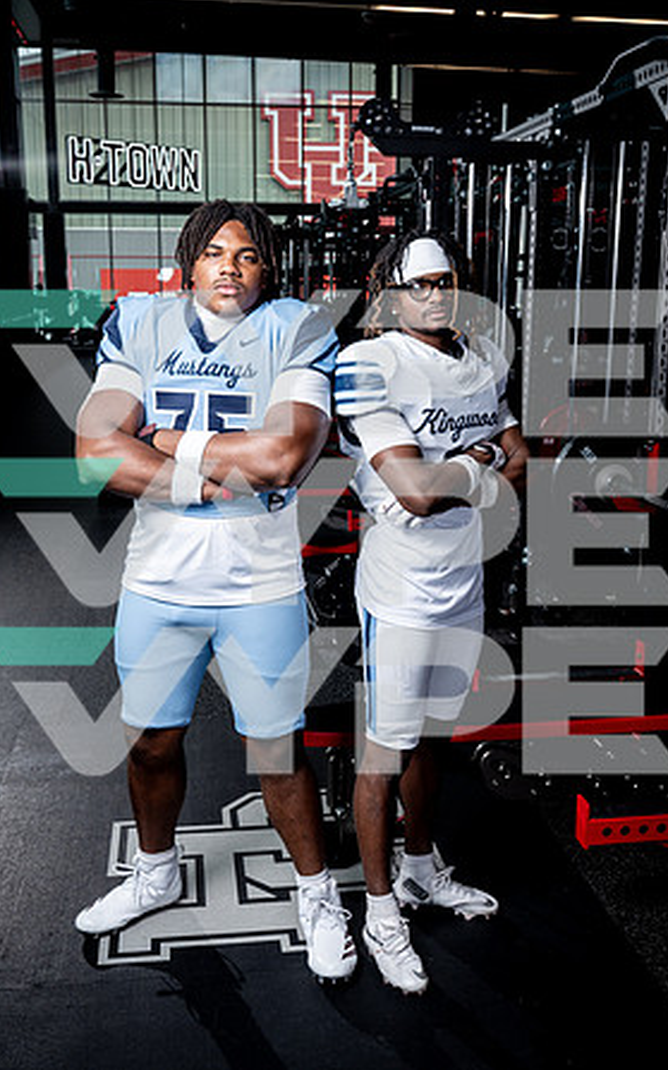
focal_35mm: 39
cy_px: 534
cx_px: 333
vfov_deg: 50.4
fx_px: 1137
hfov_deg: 32.7
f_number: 9
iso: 640
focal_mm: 38
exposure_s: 1/250
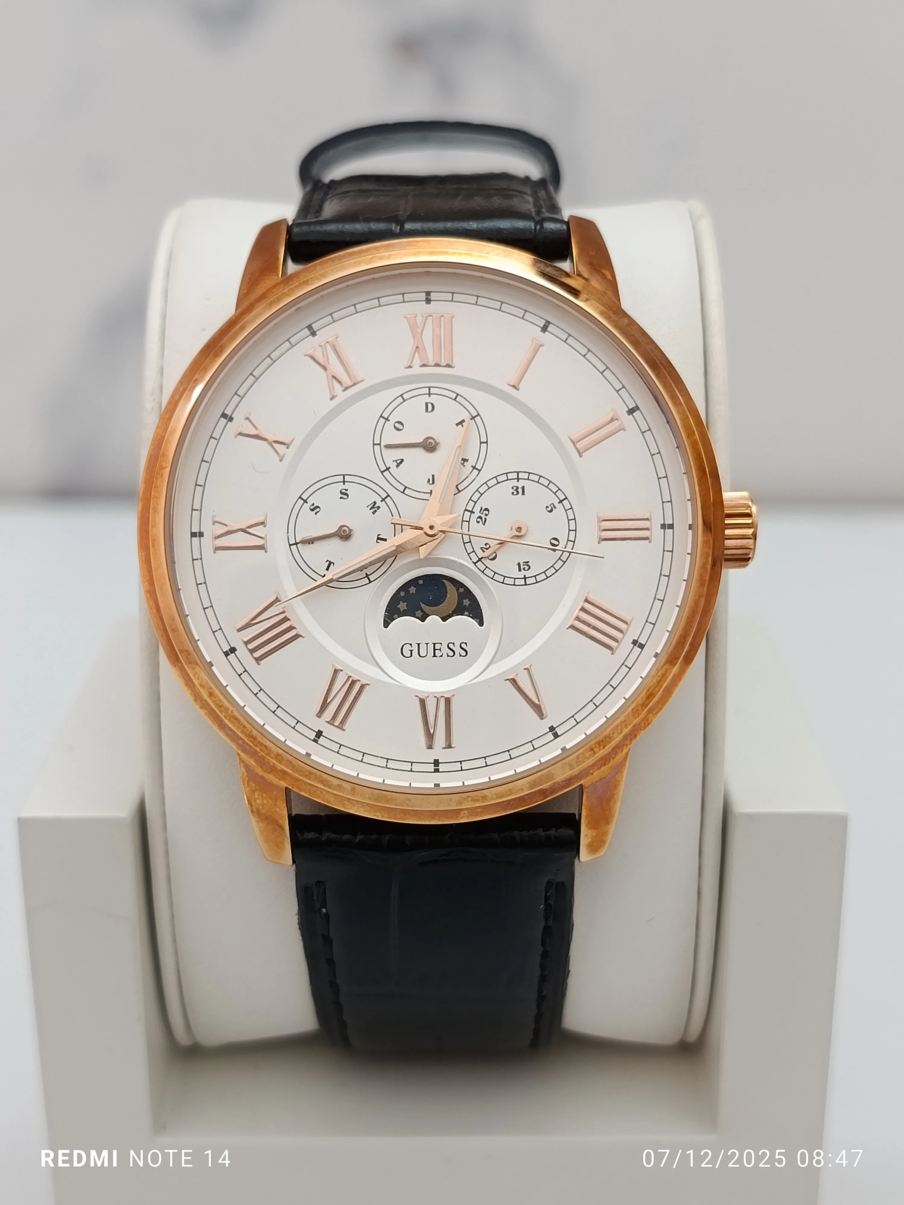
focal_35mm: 48
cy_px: 602
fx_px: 1671
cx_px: 452
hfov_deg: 30.3
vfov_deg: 39.7
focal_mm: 5.24
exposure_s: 1/100
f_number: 1.7
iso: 287
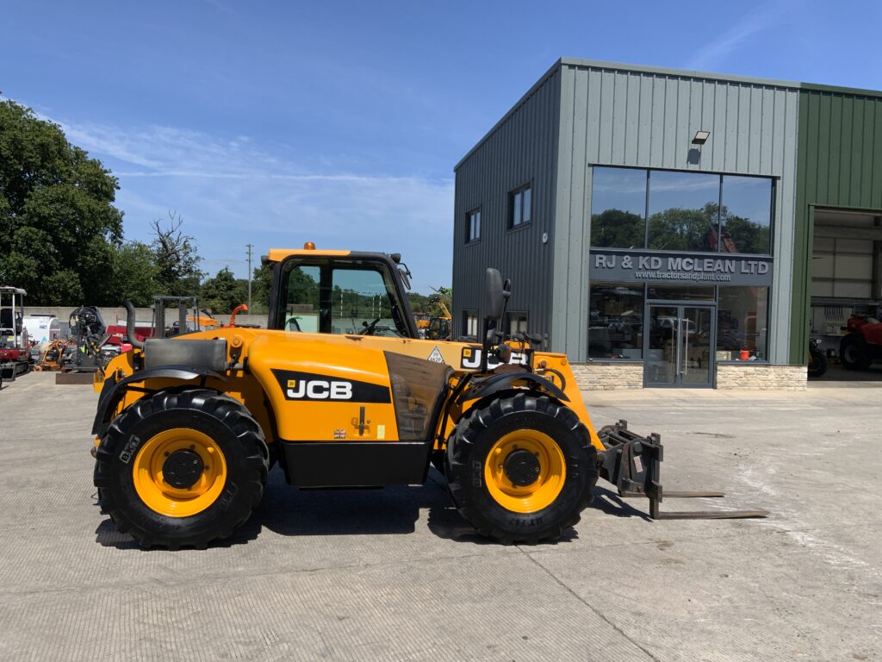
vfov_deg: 48.2
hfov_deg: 61.7
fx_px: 739
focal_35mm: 29
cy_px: 331
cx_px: 441
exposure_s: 1/2058
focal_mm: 3
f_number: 1.8
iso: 20
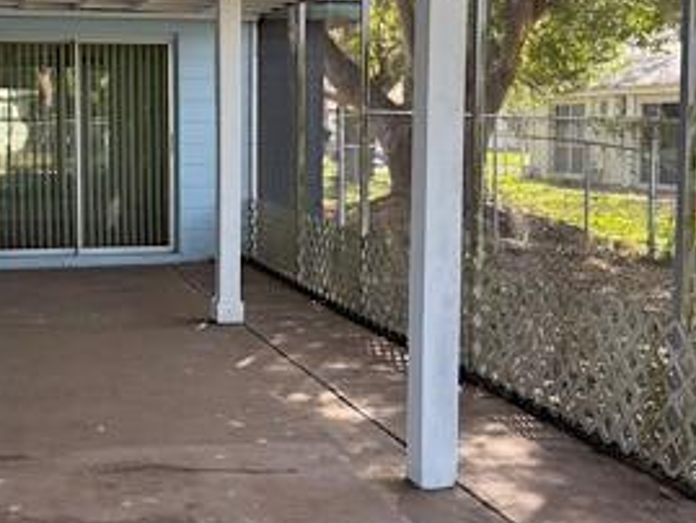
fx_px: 1147
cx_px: 225
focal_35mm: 57
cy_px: 230
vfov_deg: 25.7
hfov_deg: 33.4
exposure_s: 1/228
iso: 100
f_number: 1.78
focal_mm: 6.76
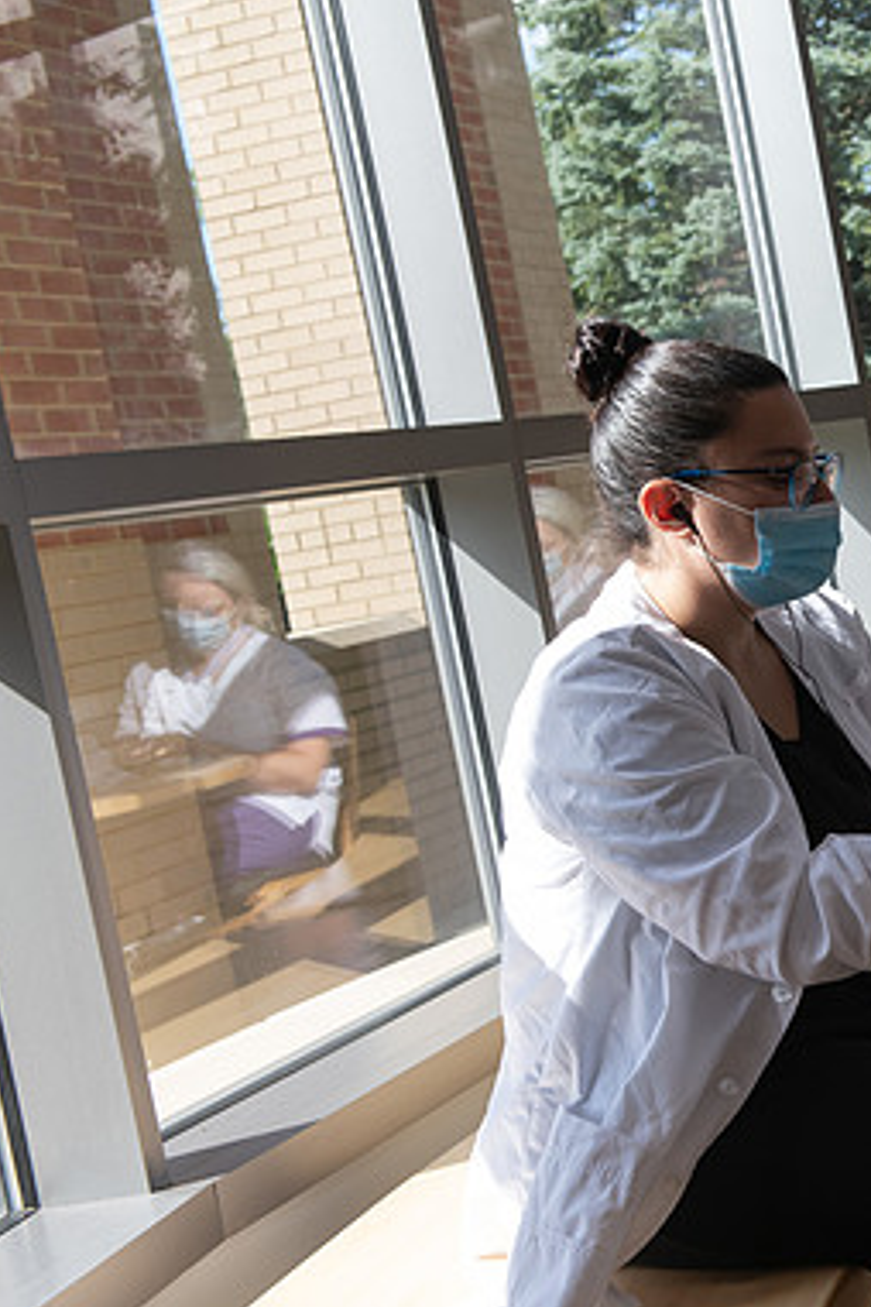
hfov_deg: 20.5
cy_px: 654
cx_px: 898
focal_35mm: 64
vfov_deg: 31.4
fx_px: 2322
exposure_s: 1/200
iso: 320
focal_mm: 42
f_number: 7.1
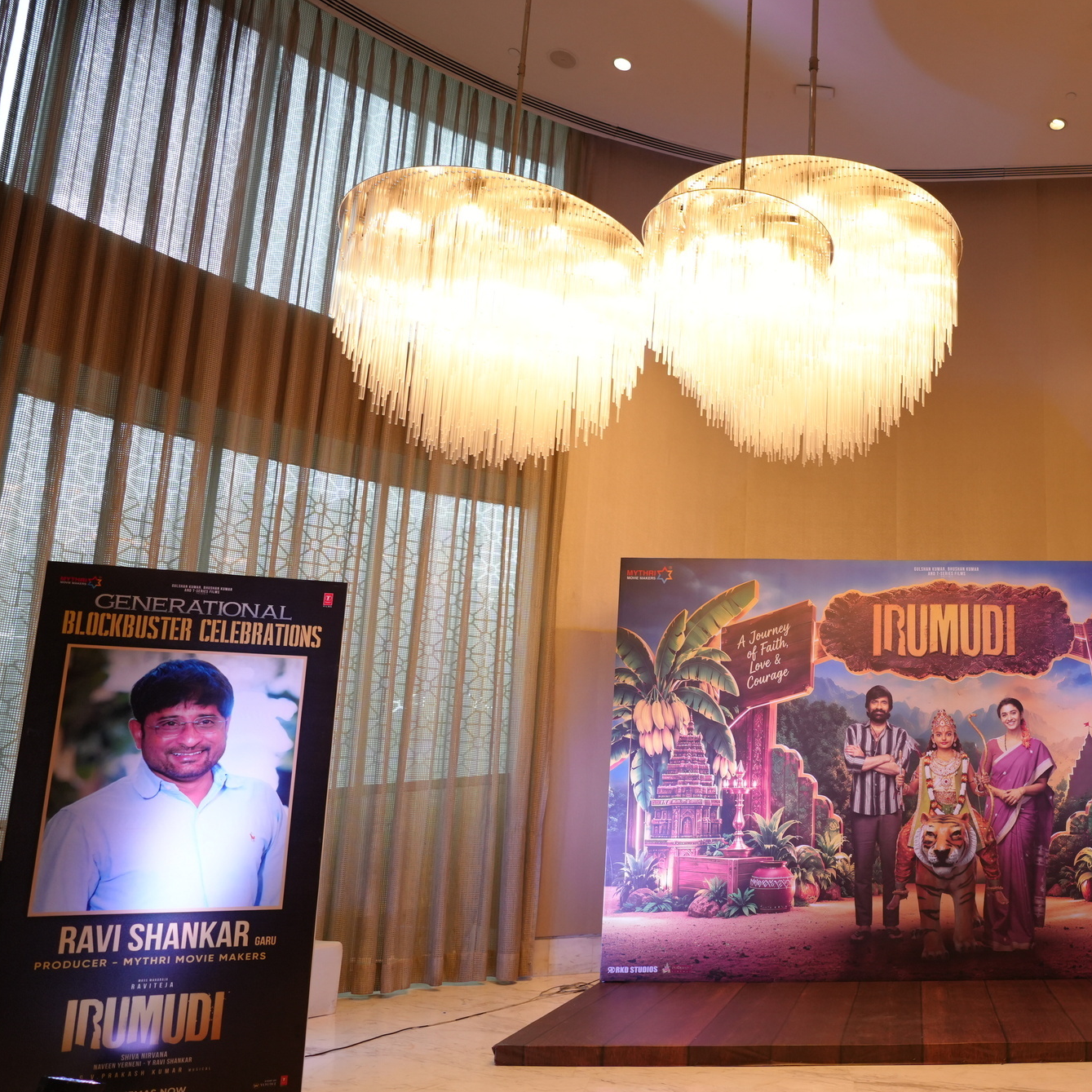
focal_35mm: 26
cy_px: 645
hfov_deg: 54.5
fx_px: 928
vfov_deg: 60.5
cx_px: 947
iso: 800
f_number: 3.2
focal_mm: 16
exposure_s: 1/160
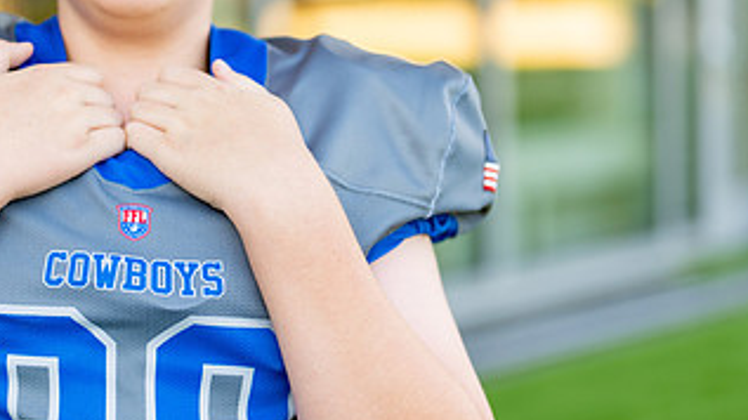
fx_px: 2102
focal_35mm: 106
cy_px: 127
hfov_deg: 20.0
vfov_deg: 11.4
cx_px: 184
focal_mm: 50
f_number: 1.2
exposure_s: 1/640
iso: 100
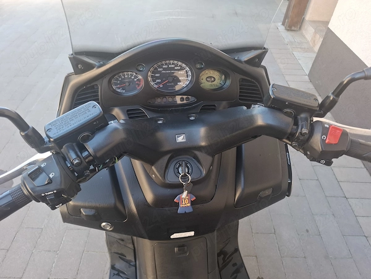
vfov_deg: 58.9
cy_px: 140
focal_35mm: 23
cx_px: 186
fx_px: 247
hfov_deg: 73.9
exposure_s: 1/100
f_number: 1.8
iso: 64
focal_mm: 5.54
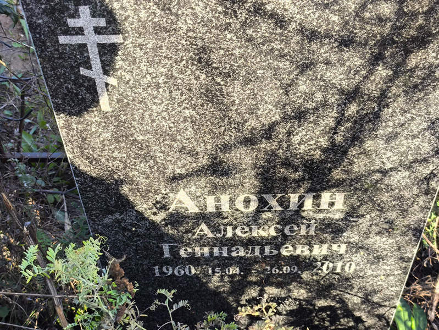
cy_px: 165
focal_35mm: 50
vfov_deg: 29.1
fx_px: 634
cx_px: 220
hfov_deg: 38.2
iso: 50
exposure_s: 1/101
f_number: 1.7
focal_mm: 4.71
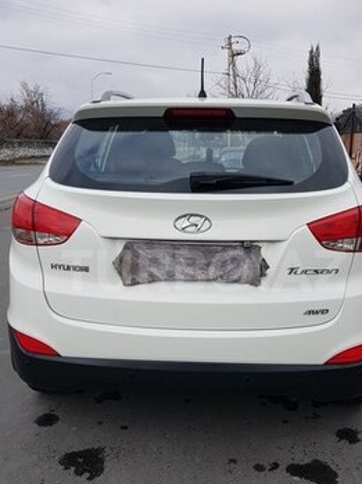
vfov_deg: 50.1
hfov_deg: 38.5
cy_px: 270
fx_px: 517
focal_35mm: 37
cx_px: 204
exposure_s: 1/1488
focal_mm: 4.2
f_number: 1.7
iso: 50
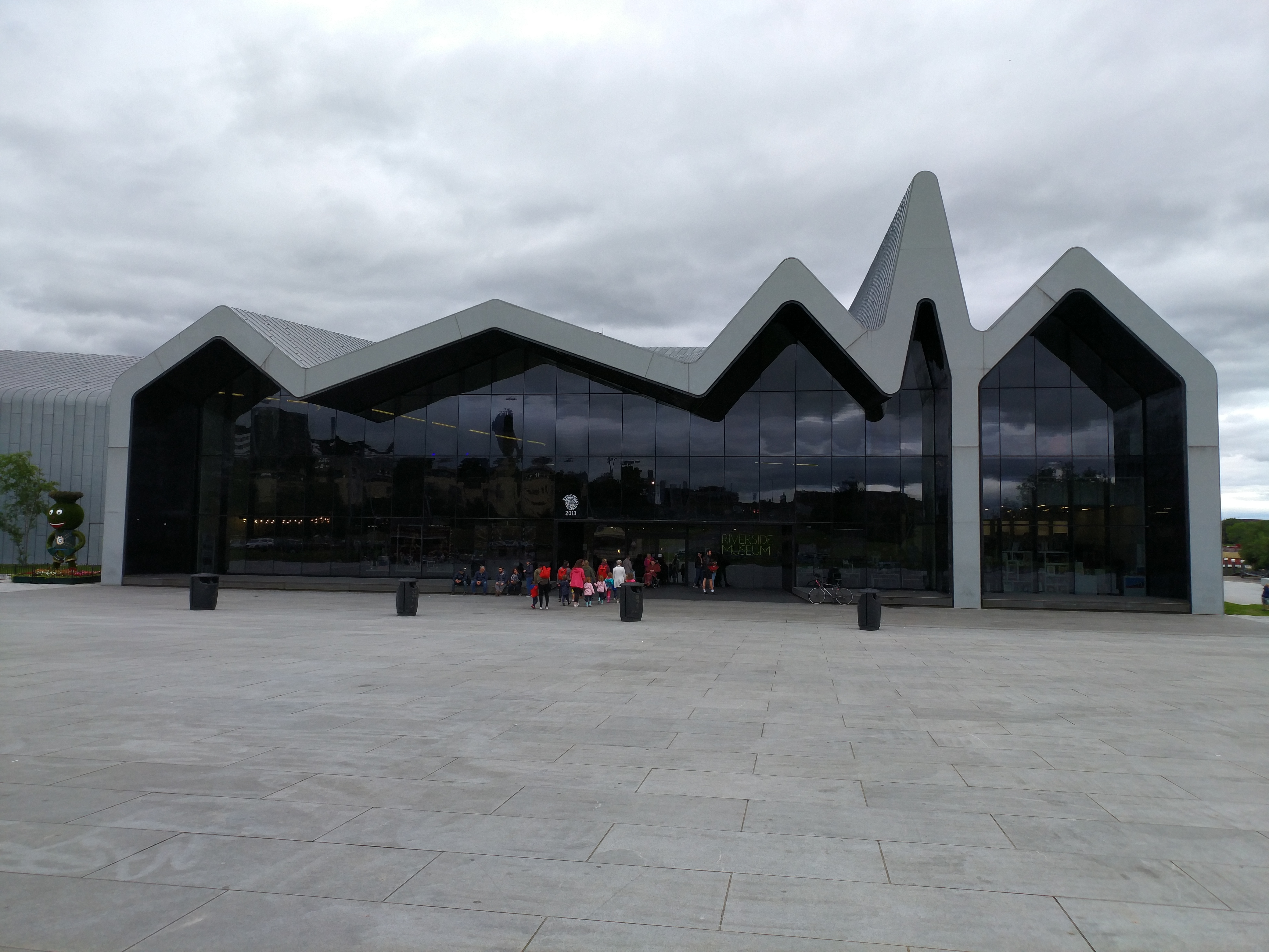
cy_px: 476
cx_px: 634
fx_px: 990
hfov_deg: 65.3
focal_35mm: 27
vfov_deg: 51.4
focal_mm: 4.73
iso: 100
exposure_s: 1/466
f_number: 2.2
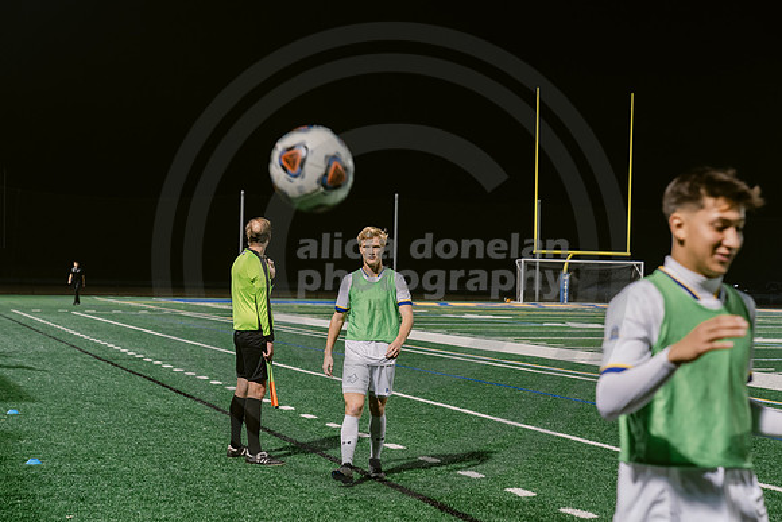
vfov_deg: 19.5
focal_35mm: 70
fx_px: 1521
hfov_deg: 28.8
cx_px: 391
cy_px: 261
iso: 2500
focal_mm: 70
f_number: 4
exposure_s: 1/160
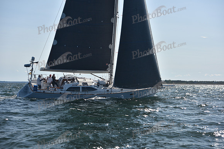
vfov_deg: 19.5
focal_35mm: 70
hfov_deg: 28.8
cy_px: 74
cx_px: 112
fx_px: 436
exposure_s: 1/1250
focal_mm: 70
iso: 250
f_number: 5
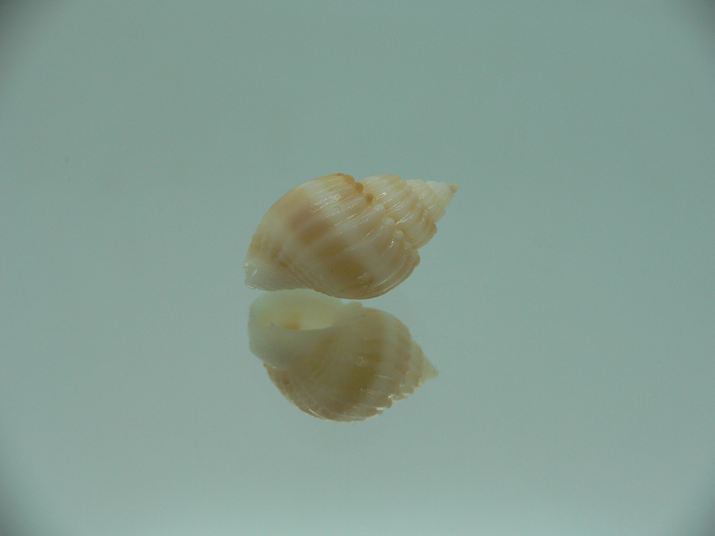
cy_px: 268
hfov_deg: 52.6
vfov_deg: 40.7
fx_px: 723
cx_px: 358
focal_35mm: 35
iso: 80
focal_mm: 4.6
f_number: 2.8
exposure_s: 1/60
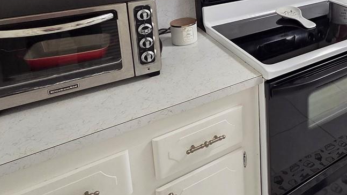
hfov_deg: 47.0
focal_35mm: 35
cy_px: -21
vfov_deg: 30.2
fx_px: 322
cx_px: 348
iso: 320
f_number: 2.2
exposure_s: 1/60
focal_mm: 2.2
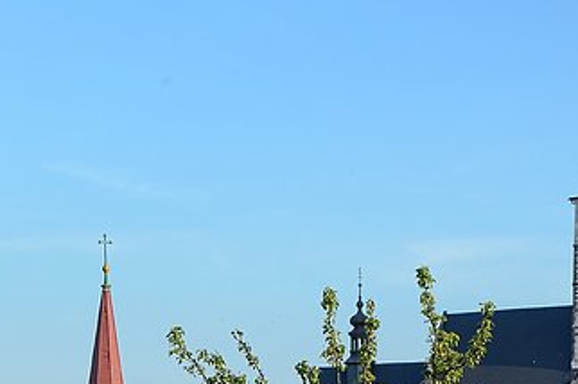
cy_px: 499
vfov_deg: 7.2
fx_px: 3022
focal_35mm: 188
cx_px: -13
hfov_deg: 10.8
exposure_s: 1/200
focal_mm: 45
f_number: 7.1
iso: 100
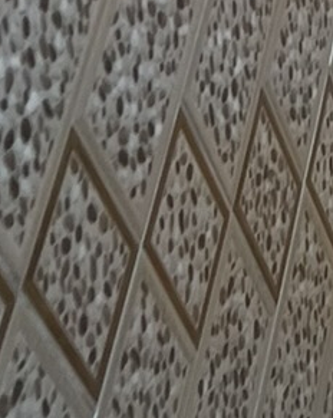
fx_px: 2123
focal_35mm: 172
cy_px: -375
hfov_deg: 7.9
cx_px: 932
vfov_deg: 10.5
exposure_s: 1/121
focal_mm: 5.1
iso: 64
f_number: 1.6
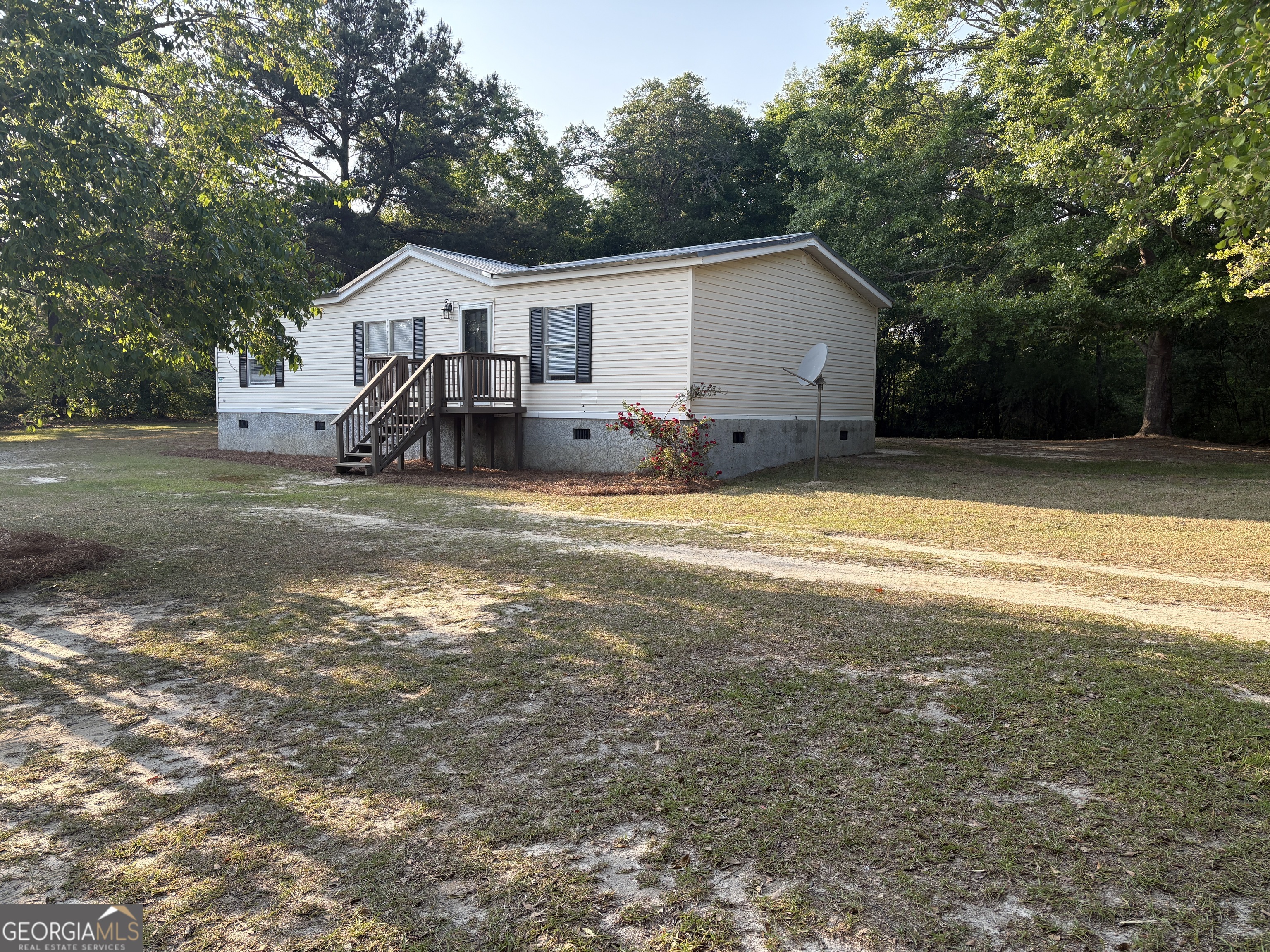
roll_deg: -0.4
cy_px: 476
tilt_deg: -4.2
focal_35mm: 26
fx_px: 954
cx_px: 635
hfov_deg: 67.3
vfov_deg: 53.1
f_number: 1.6
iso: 50
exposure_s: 1/801
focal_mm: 5.96
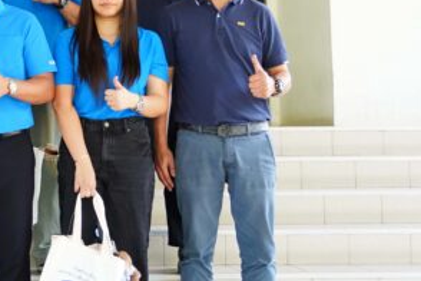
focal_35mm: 82
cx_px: -57
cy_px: 75
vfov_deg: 16.5
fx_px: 962
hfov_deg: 23.0
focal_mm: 21
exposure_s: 1/40
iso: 200
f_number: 4
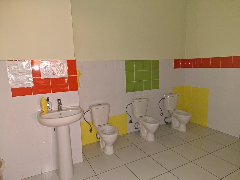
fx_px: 159
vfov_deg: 58.9
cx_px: 120
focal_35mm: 23
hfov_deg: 73.9
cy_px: 90
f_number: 1.8
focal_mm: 5.54
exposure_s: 1/33
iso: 250
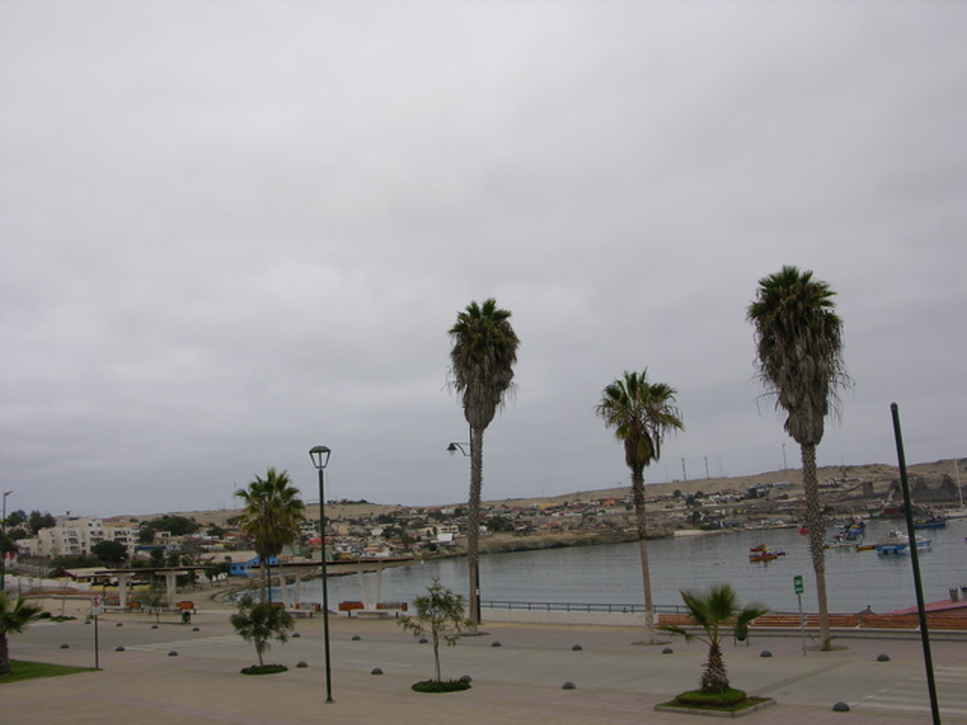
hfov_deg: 52.6
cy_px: 362
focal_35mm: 35
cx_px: 484
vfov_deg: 40.7
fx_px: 978
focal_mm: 8.9
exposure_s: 1/194
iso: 50
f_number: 5.6
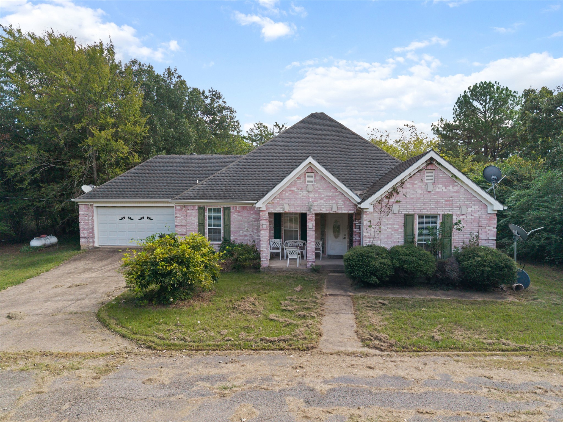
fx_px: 390
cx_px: 282
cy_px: 211
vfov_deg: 56.8
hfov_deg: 71.6
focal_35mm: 24
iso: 200
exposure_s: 1/50
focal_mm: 8.67
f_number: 1.8
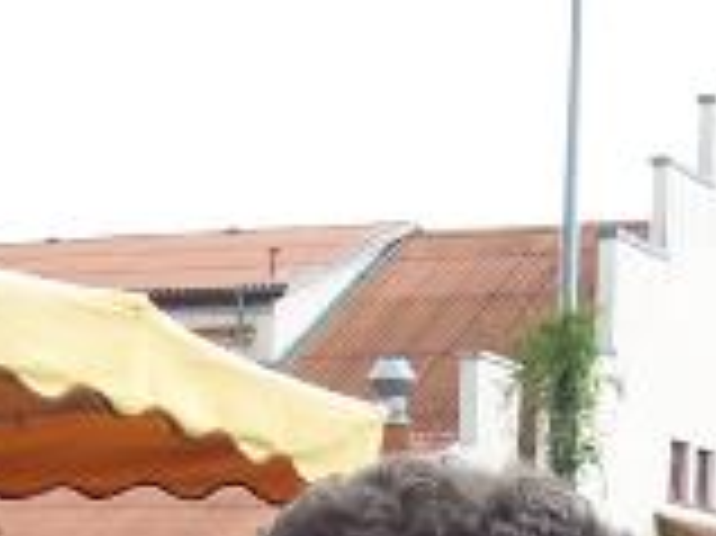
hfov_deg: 16.0
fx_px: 2542
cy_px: 840
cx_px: 518
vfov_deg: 11.5
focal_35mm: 123
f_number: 3.4
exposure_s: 1/180
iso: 100
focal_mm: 8
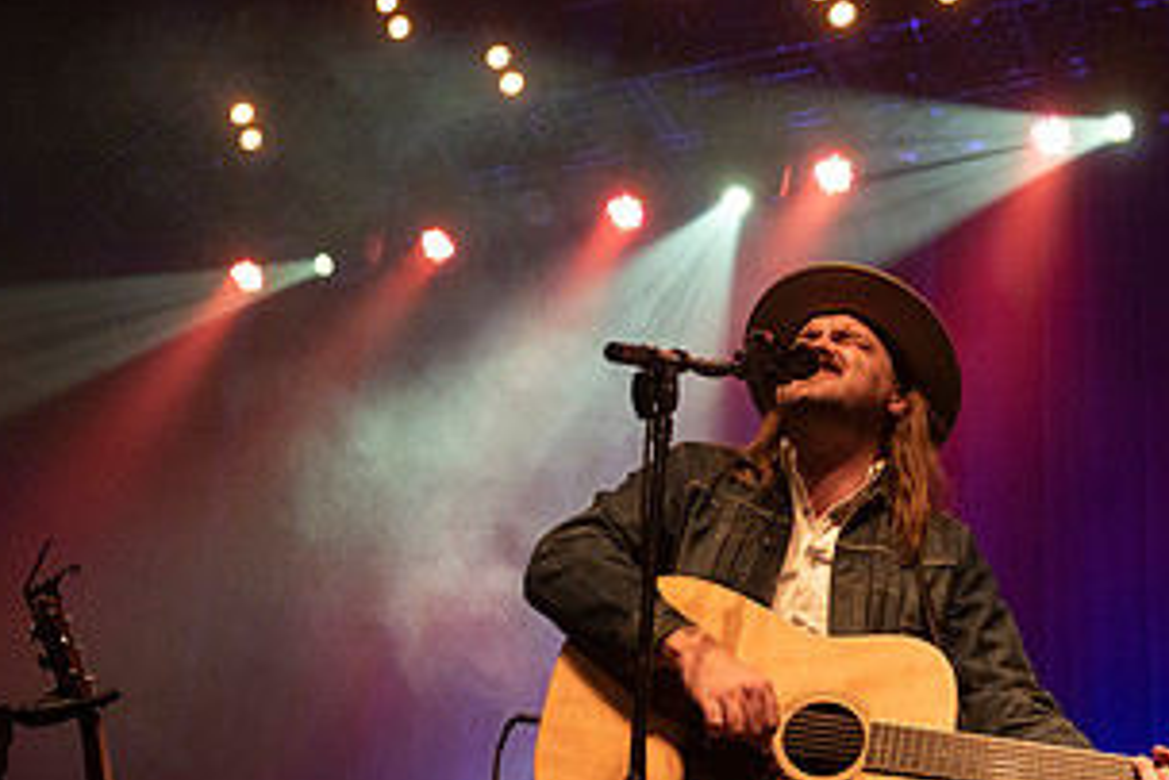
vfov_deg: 22.1
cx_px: 385
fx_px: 1982
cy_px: 571
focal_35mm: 61
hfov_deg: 32.6
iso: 2500
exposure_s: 1/160
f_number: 3.2
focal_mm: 32
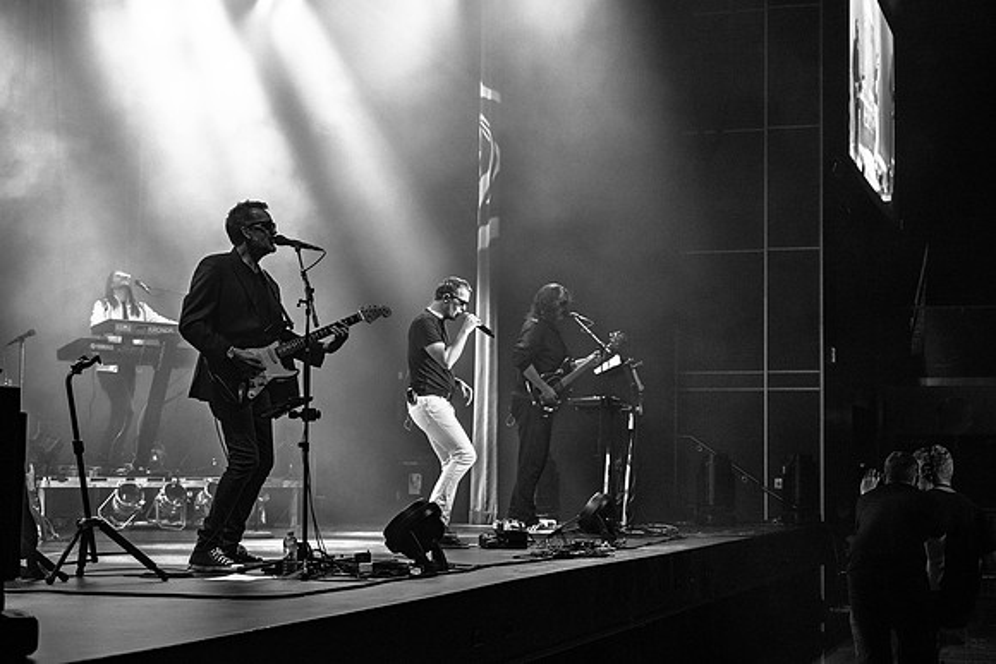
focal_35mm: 61
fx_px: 1689
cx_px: 498
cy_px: 332
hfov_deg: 32.9
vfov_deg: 22.3
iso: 3200
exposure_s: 1/250
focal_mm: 61
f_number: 4
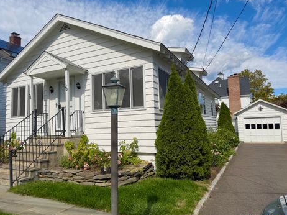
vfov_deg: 53.0
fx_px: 215
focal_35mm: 26
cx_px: 132
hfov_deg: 67.2
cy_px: 107
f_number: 1.78
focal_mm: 6.76
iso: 80
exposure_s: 1/8130
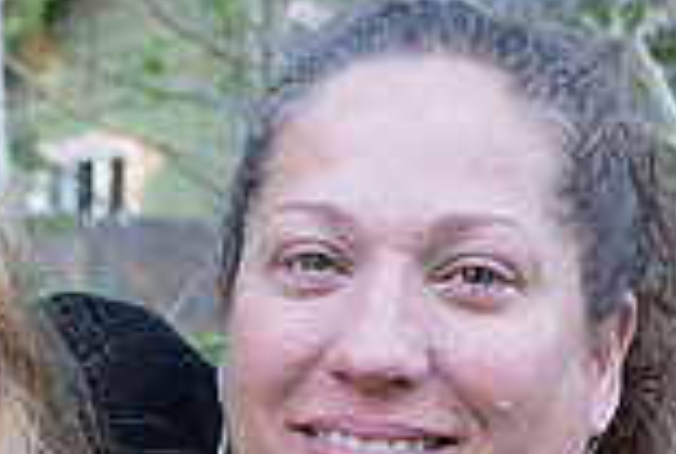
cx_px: -176
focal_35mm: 162
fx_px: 3048
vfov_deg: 8.1
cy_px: 915
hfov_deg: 12.3
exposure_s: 1/160
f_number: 4
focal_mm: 25
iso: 320
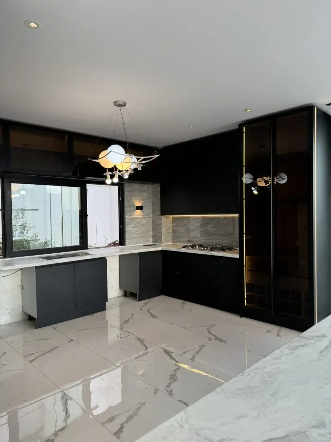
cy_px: 221
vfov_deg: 71.6
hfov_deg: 56.8
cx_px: 166
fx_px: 306
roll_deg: +0.3
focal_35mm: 24
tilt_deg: -1.2
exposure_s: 1/182
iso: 64
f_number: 1.78
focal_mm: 6.76
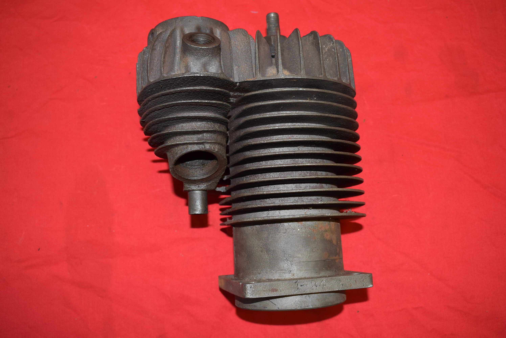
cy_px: 169
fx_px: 506
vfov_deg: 36.9
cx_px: 253
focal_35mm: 36
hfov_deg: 53.1
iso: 400
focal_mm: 24
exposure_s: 1/60
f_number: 5.6
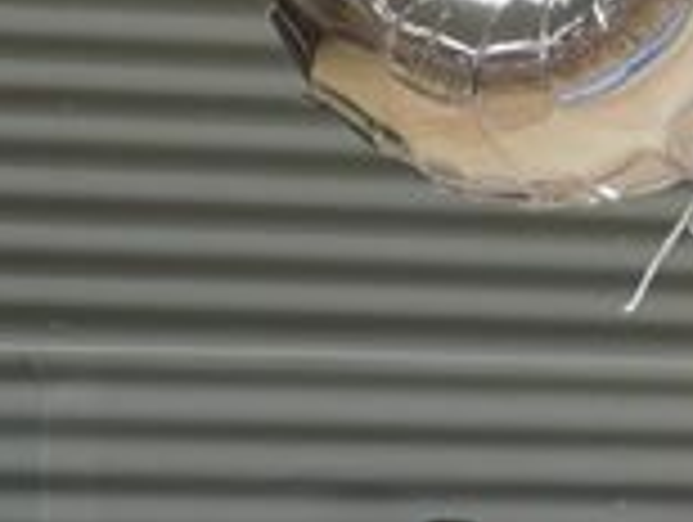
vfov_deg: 5.0
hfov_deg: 6.0
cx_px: 2282
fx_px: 6015
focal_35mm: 300
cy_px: 299
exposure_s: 1/50
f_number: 4.5
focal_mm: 47
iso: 640
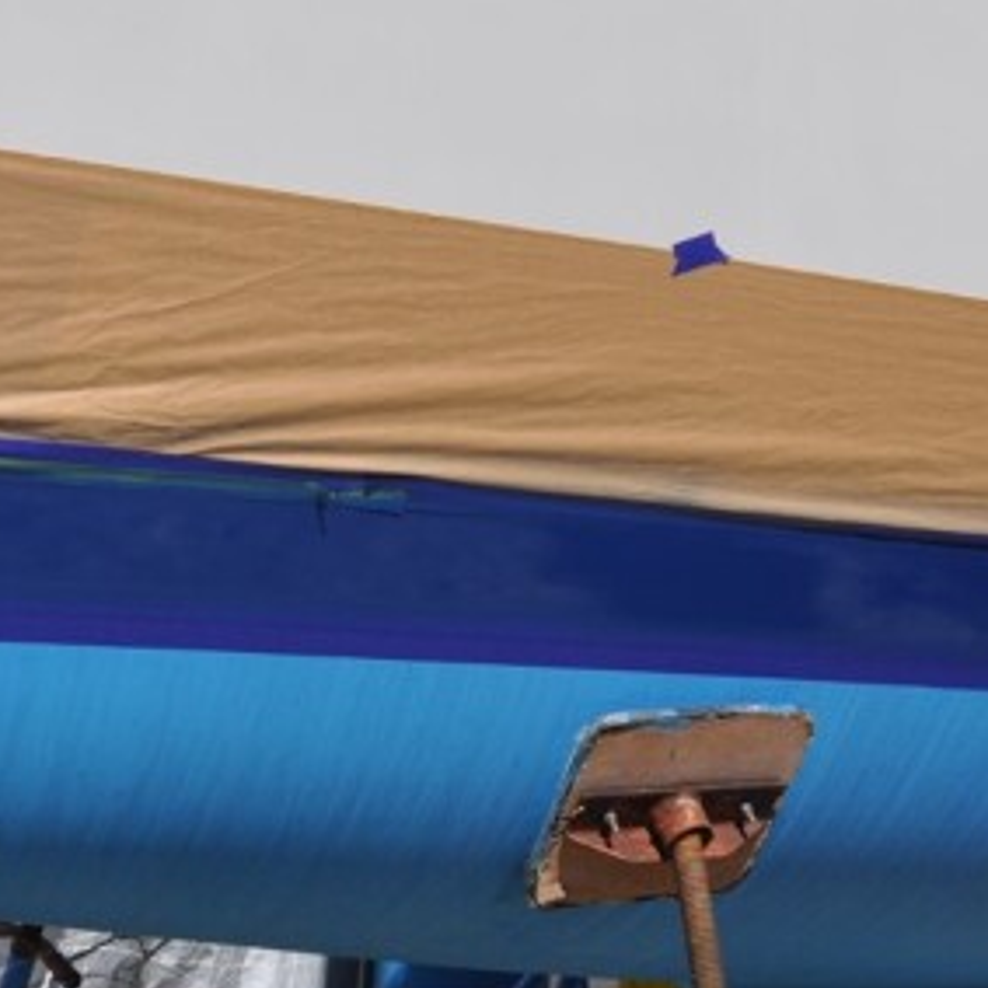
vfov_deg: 21.4
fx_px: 2616
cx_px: 91
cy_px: 587
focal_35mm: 81
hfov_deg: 20.9
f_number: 14
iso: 200
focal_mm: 18
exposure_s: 1/200
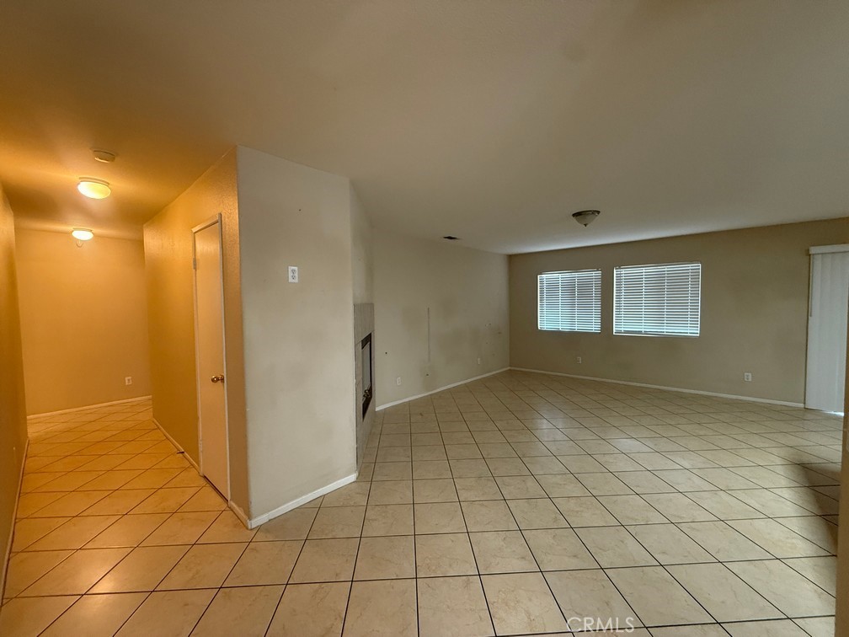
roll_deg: +0.4
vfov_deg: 85.7
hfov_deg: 102.1
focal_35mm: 14
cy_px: 318
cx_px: 424
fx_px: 343
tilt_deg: -2.1
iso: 400
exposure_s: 1/60
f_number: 2.2
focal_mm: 2.22
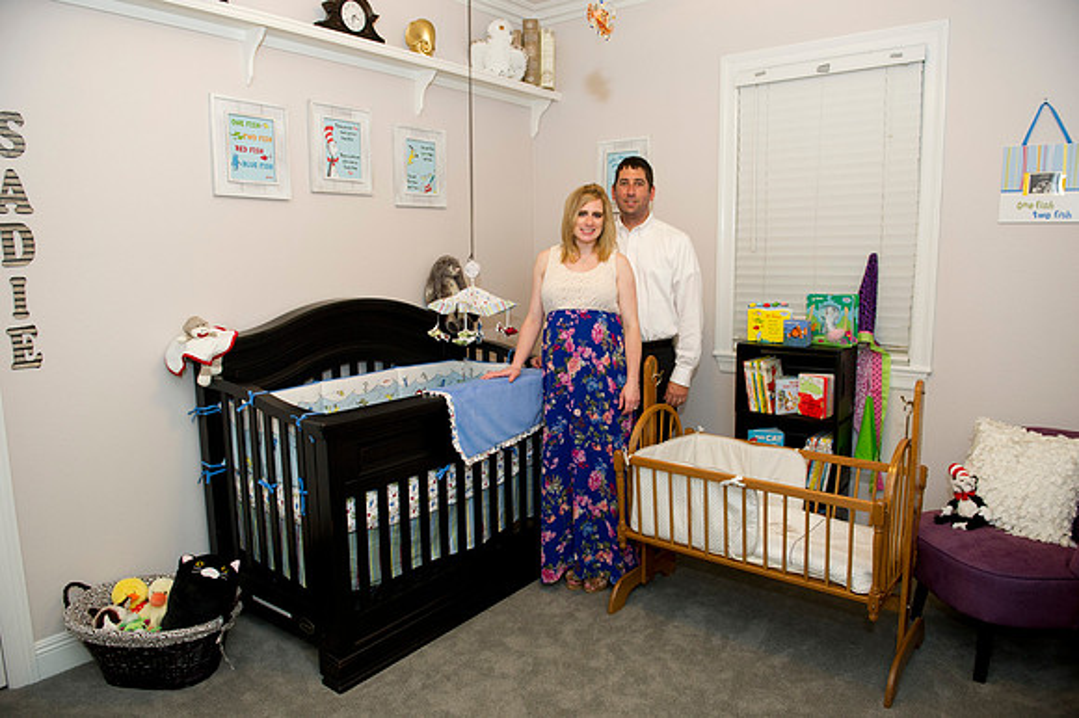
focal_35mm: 24
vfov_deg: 53.1
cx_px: 540
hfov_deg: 73.8
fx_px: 719
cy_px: 359
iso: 1600
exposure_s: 1/160
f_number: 4
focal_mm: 24
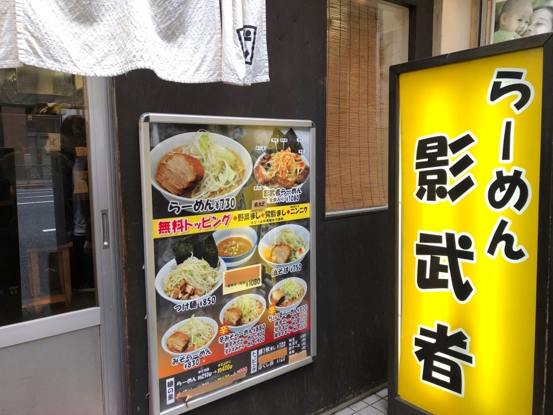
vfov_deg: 49.7
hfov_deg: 63.4
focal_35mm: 28
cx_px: 276
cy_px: 208
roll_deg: +1.7
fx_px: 447
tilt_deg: -5.5
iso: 40
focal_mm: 4
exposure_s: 1/100
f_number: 1.8
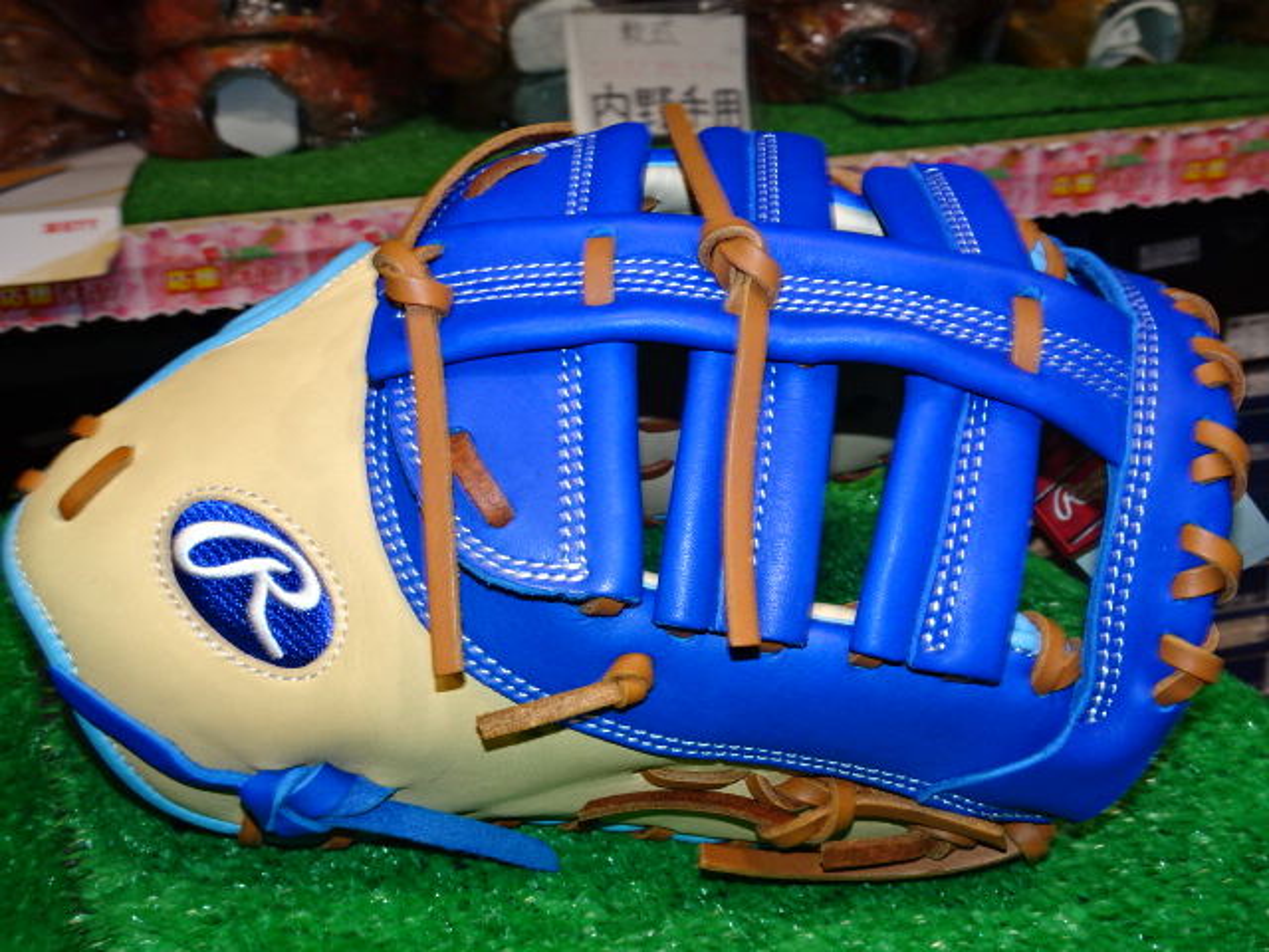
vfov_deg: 38.7
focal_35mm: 37
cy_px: 476
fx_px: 1356
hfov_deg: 50.1
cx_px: 634
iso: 160
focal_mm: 6.37
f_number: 4
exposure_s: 1/40
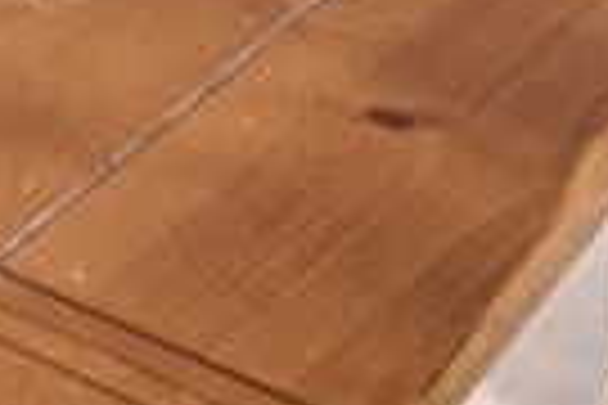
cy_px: -1012
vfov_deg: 8.2
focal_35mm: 127
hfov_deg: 10.0
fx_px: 2146
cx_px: -1387
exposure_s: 1/3.33
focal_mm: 16.8
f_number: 13
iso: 100
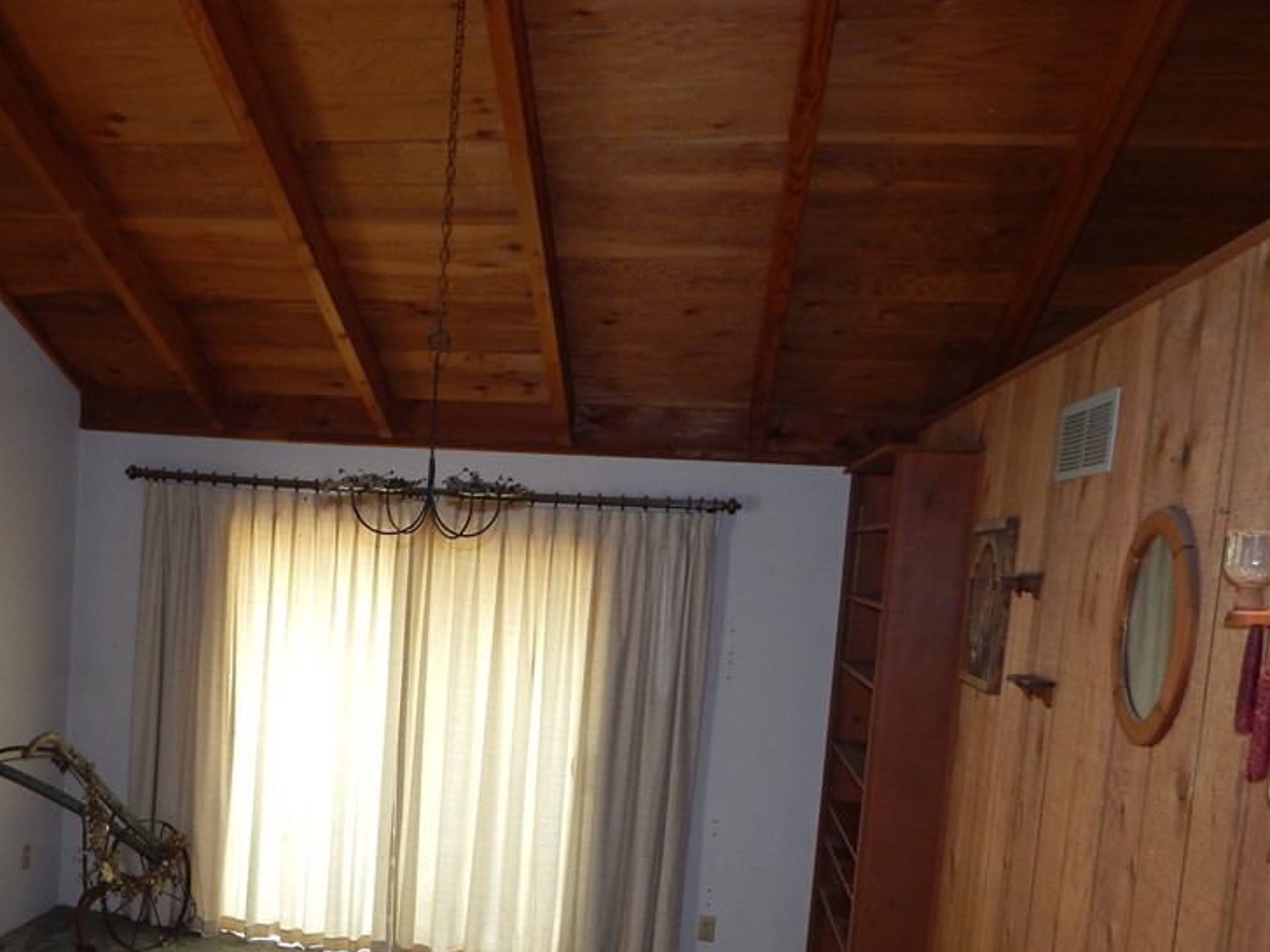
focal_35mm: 31
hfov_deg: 57.0
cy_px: 646
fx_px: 1137
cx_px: 414
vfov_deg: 44.7
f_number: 3
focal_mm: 4
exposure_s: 1/30
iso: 125
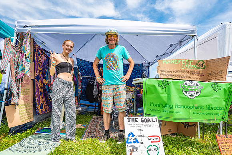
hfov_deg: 73.7
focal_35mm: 24
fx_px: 155
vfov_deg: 53.2
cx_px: 116
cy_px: 78
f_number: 7.1
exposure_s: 1/320
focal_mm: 24
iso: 100
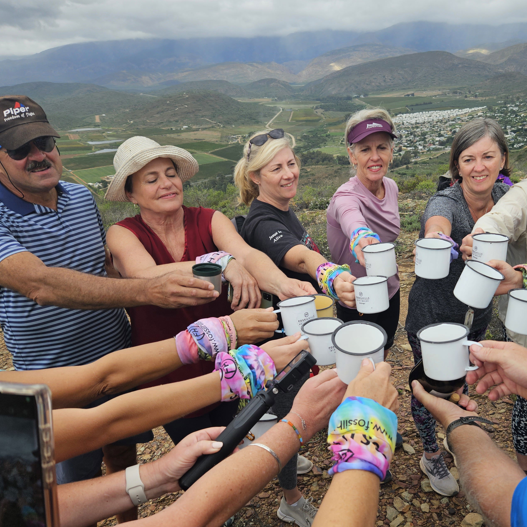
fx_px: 551
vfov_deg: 51.0
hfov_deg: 50.4
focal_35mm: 32
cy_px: 297
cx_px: 342
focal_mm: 5.4
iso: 25
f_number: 1.8
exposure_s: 1/726
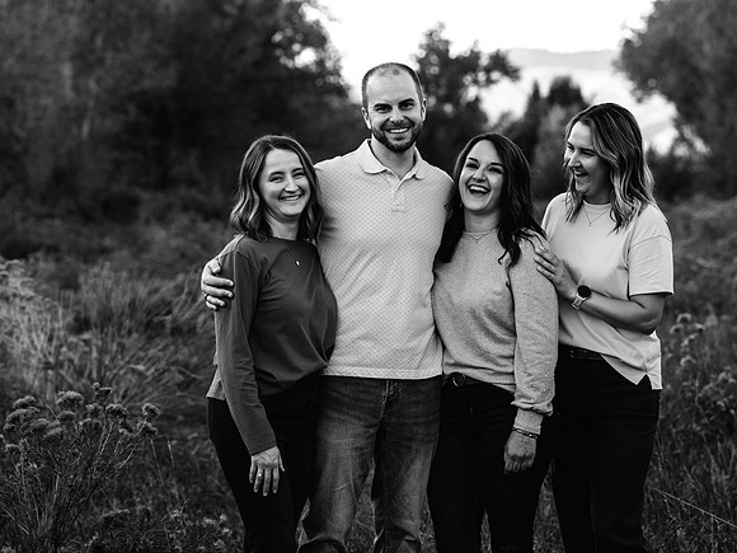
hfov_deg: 13.6
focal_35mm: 145
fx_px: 3088
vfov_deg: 10.2
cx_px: 368
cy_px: 276
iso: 500
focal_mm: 134
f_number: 5.6
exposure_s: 1/160
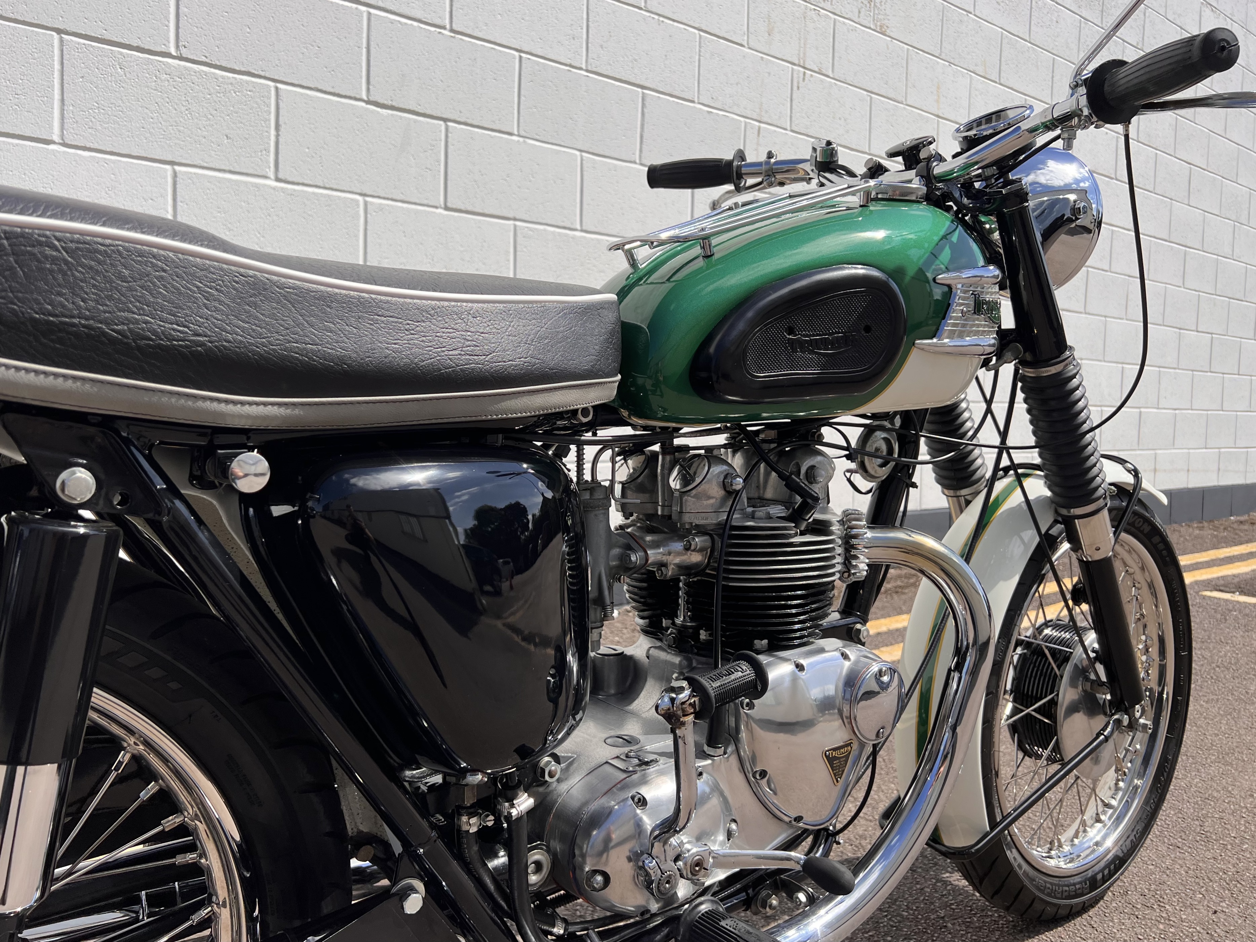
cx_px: 628
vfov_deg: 53.1
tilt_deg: -3.6
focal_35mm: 26
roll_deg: +1.3
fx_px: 943
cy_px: 471
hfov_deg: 67.3
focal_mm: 5.7
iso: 50
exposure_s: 1/5076
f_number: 1.5
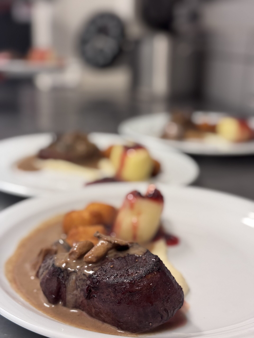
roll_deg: -0.3
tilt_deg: -15.9
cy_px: 169
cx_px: 127
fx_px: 470
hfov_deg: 30.3
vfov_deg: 39.7
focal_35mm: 48
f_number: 1.78
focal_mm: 6.76
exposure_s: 1/50
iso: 100
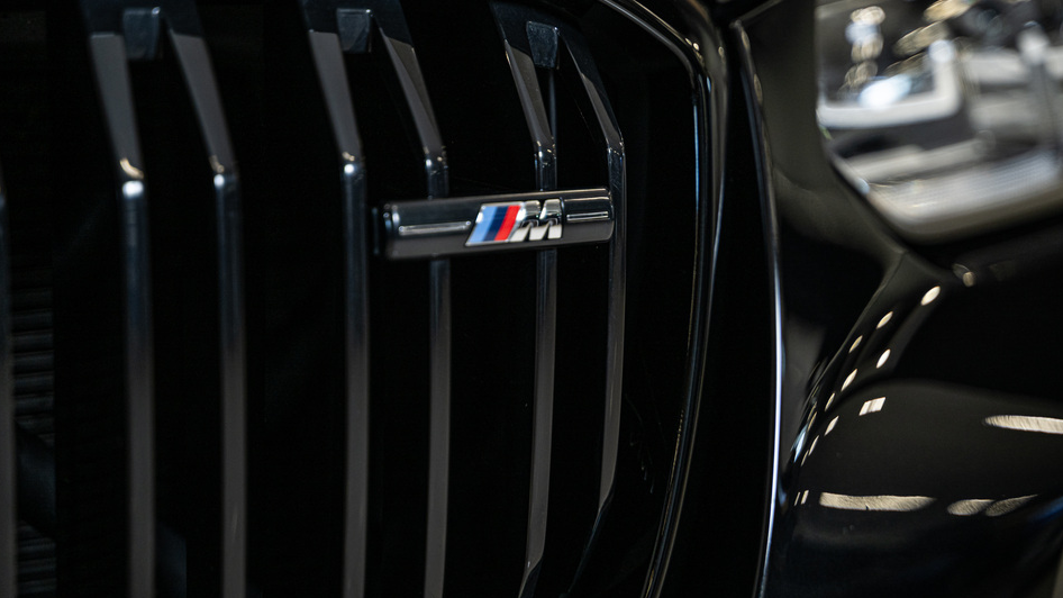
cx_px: 538
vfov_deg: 14.2
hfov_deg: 25.0
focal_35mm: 85
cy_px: 230
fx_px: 2396
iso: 400
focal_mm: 75
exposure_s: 1/160
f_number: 2.8
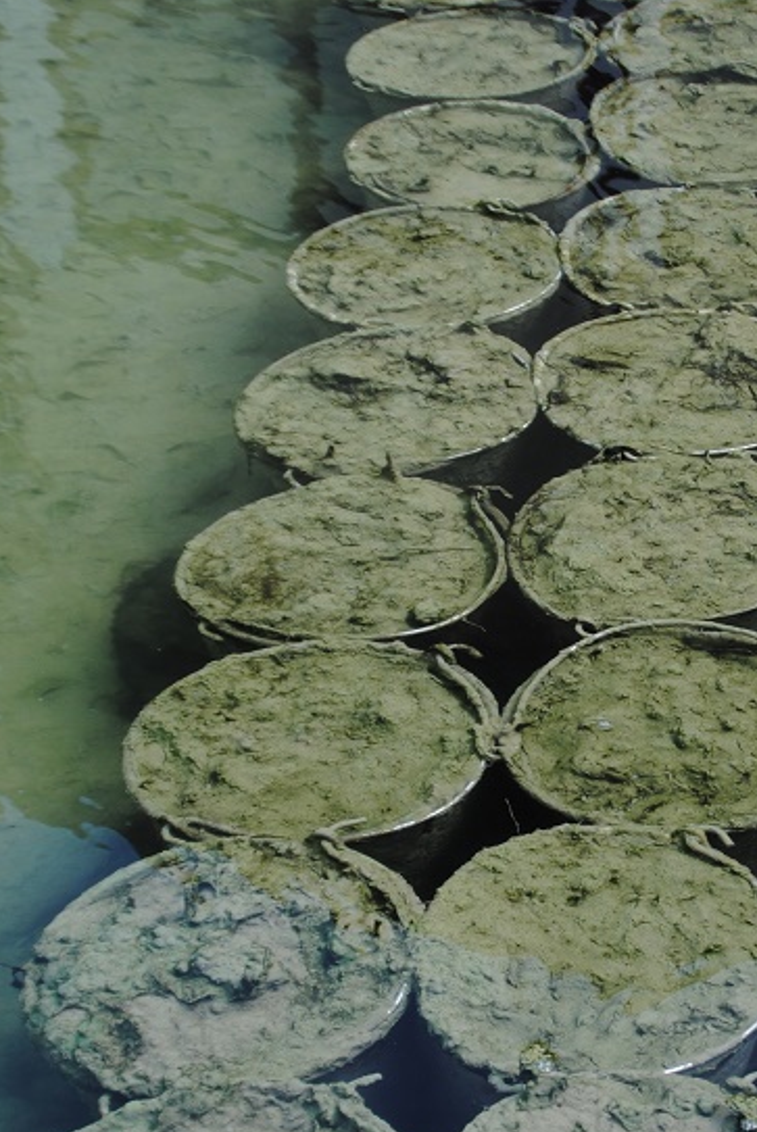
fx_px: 3115
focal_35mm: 99
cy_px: 723
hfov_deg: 13.8
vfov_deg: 20.6
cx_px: 612
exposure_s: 1/125
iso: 100
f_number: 5.6
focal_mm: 35
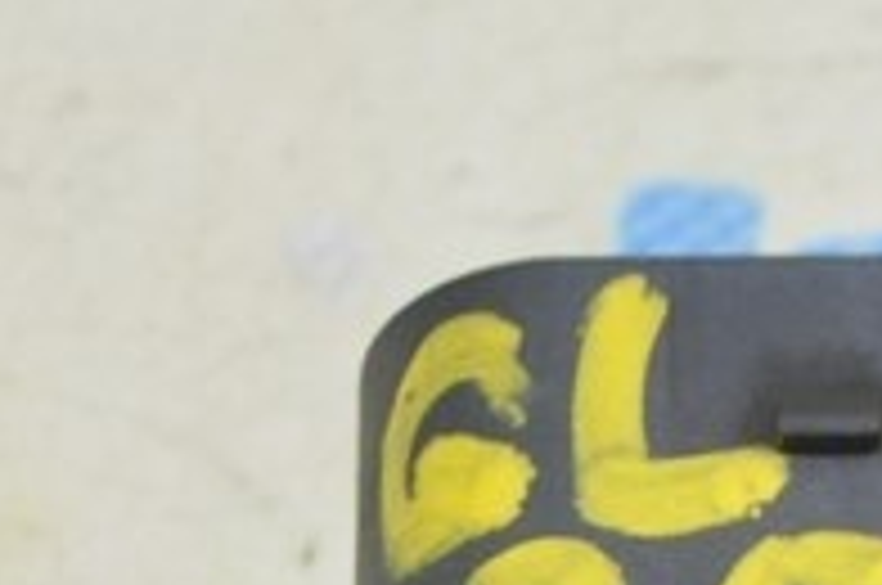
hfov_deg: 5.8
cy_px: 1307
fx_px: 8625
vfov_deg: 3.8
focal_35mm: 353
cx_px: 927
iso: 400
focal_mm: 45
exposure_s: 1/20
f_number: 5.6
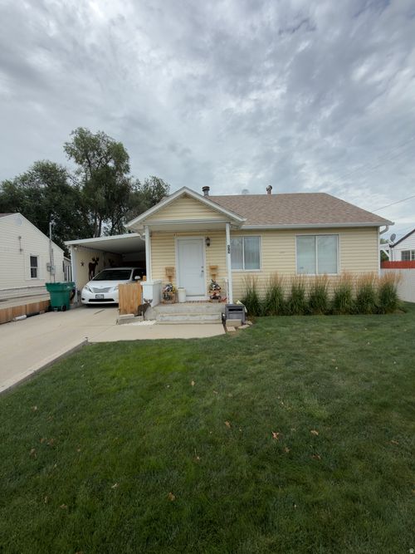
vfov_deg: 102.1
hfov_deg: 85.7
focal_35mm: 14
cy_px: 277
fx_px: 224
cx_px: 208
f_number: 2.2
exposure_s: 1/987
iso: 16
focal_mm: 2.22
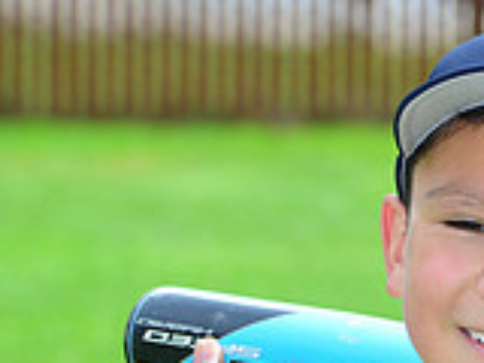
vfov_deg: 2.9
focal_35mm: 504
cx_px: 644
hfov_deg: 3.9
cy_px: 534
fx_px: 7047
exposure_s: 1/200
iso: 200
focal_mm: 145
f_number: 8
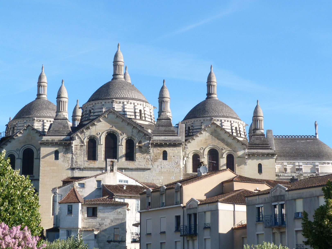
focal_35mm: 95
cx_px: 144
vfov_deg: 15.5
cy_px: 84
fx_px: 911
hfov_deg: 20.6
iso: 80
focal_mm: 10.8
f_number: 5.6
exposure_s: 1/200
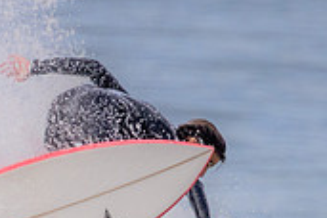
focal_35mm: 3228
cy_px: 280
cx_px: 66
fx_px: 29319
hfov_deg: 0.6
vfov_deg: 0.4
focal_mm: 800
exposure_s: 1/2000
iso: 1800
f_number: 11
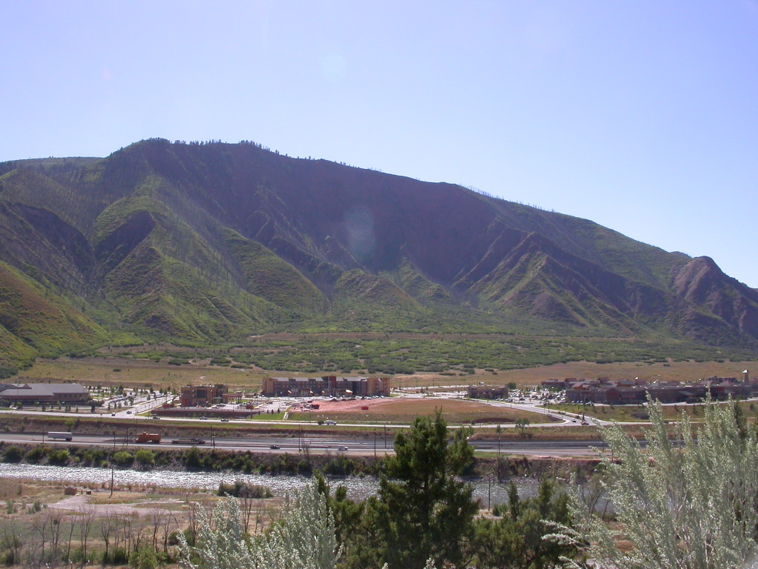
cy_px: 284
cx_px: 379
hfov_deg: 49.0
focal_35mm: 38
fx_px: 832
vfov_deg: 37.7
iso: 100
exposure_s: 1/251
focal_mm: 7.85
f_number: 7.5
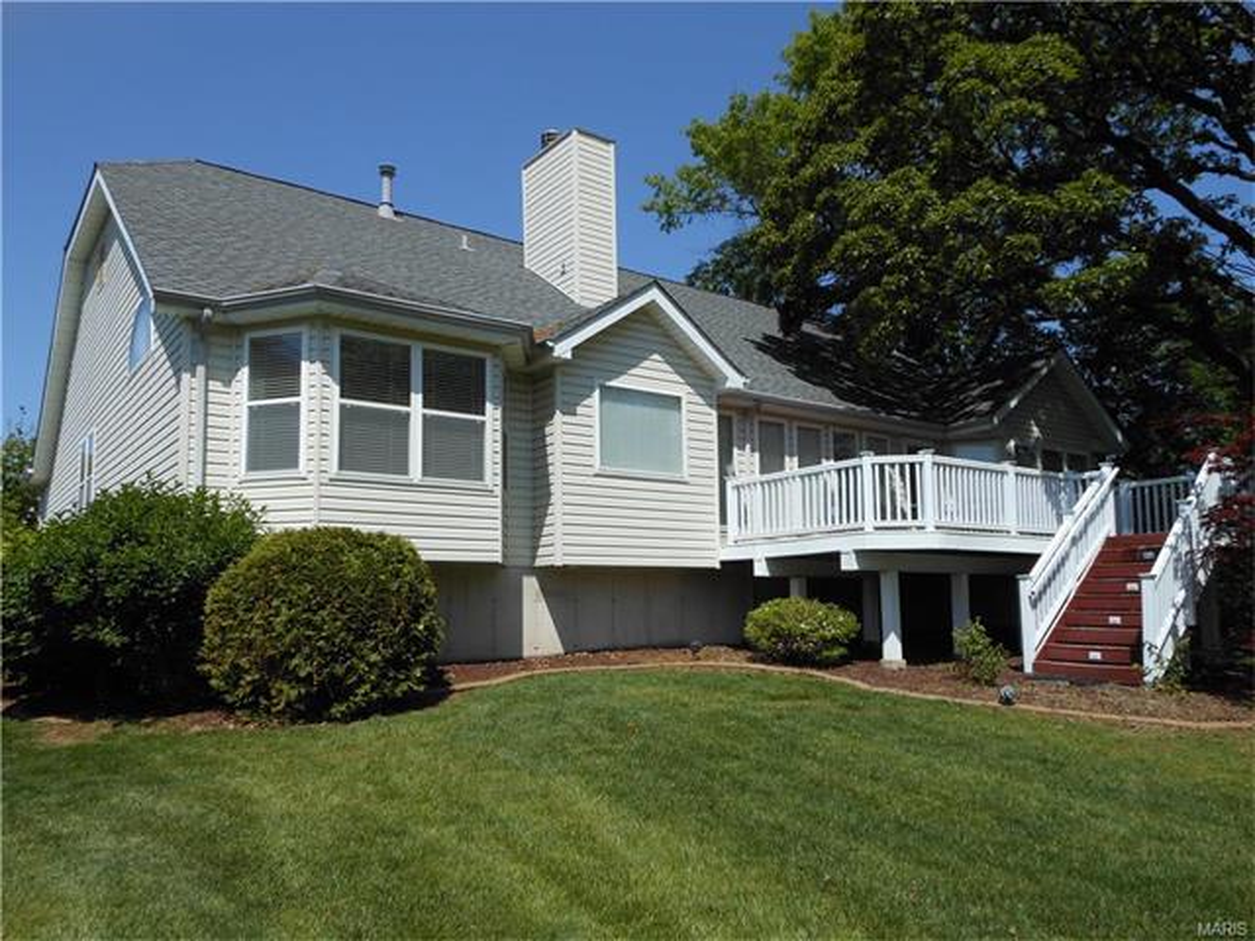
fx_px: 906
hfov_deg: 69.4
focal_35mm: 25
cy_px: 470
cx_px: 628
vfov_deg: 54.9
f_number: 3.2
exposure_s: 1/1250
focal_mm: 4.5
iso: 80
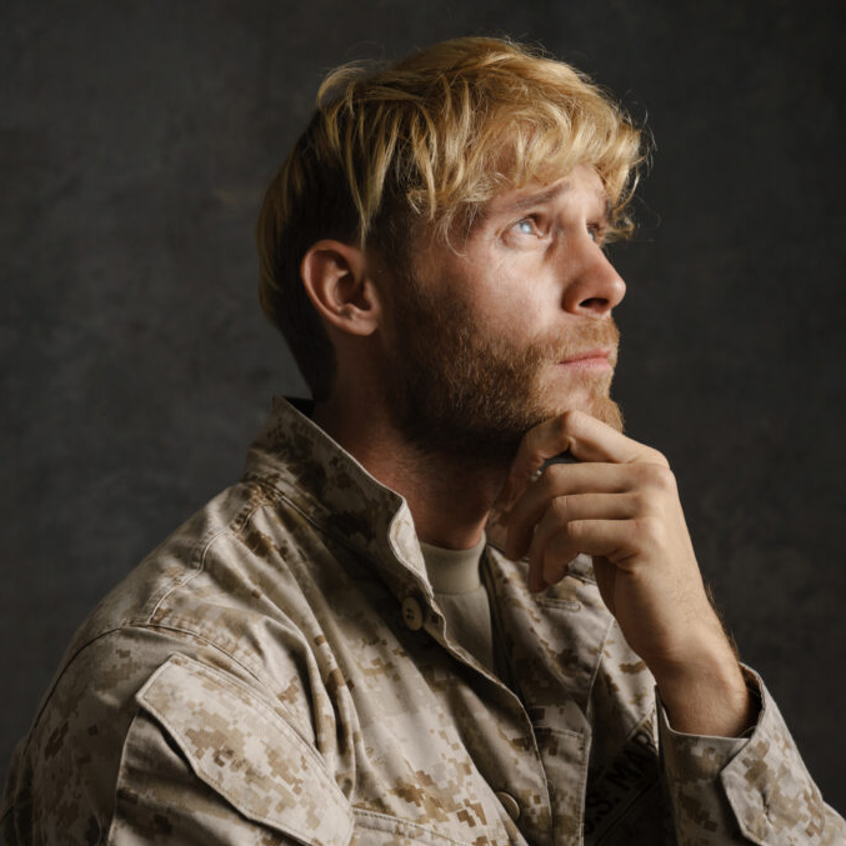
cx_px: 266
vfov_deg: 19.3
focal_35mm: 90
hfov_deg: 19.2
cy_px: 425
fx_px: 2489
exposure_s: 1/160
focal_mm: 70
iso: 200
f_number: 6.3
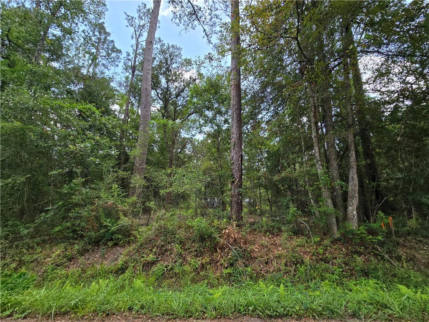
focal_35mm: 13
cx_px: 214
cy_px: 161
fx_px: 161
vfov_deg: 89.9
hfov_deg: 106.2
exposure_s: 1/535
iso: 50
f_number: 2.2
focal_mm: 2.2
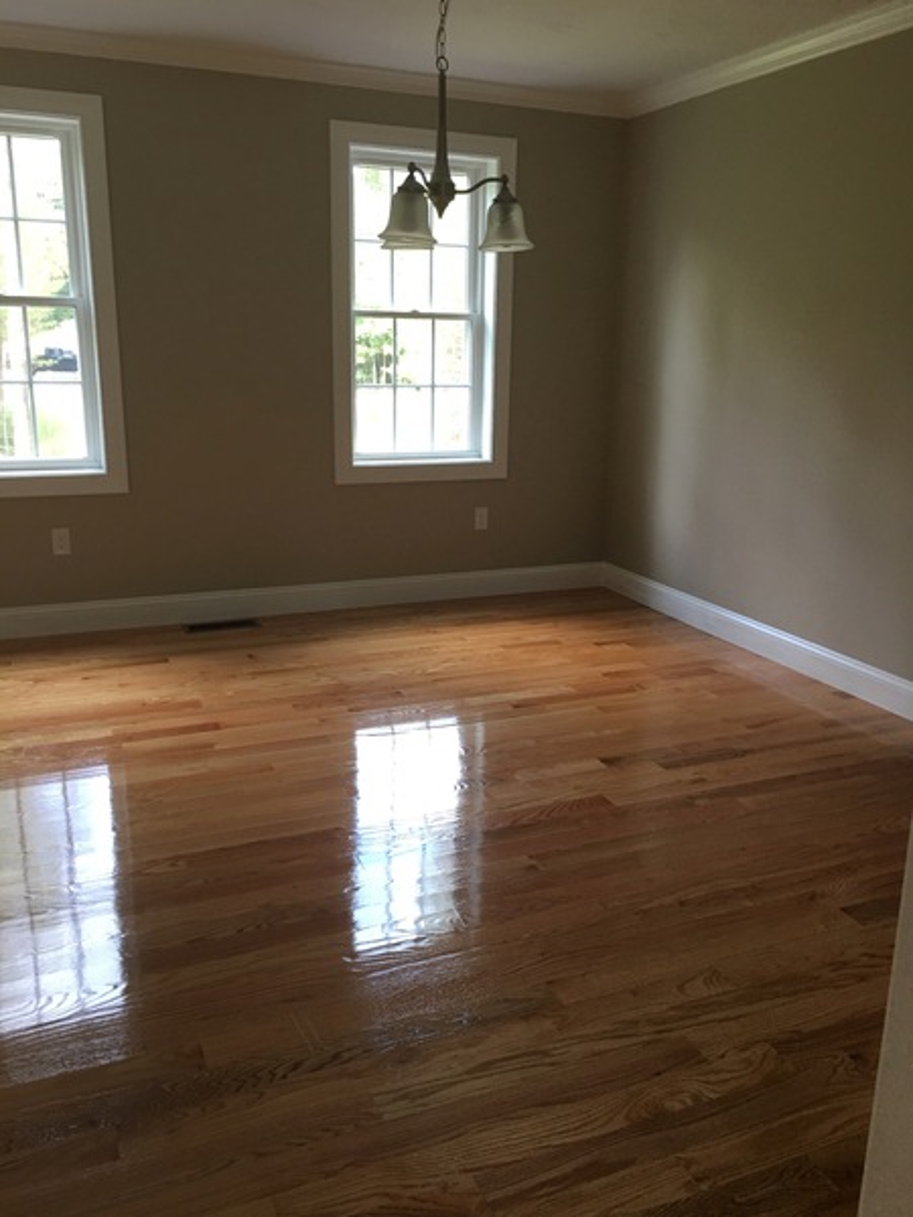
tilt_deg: -12.6
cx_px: 456
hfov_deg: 48.2
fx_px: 1020
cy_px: 608
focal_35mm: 29
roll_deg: -1.2
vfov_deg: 61.7
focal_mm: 4.15
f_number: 2.2
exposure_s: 1/30
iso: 40
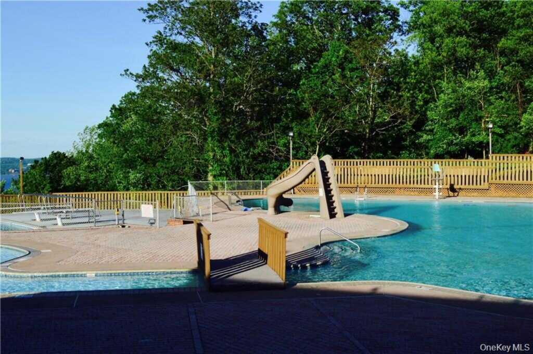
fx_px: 577
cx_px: 266
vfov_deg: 34.1
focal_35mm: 39
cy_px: 177
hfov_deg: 49.6
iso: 400
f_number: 11
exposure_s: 1/400
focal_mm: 26
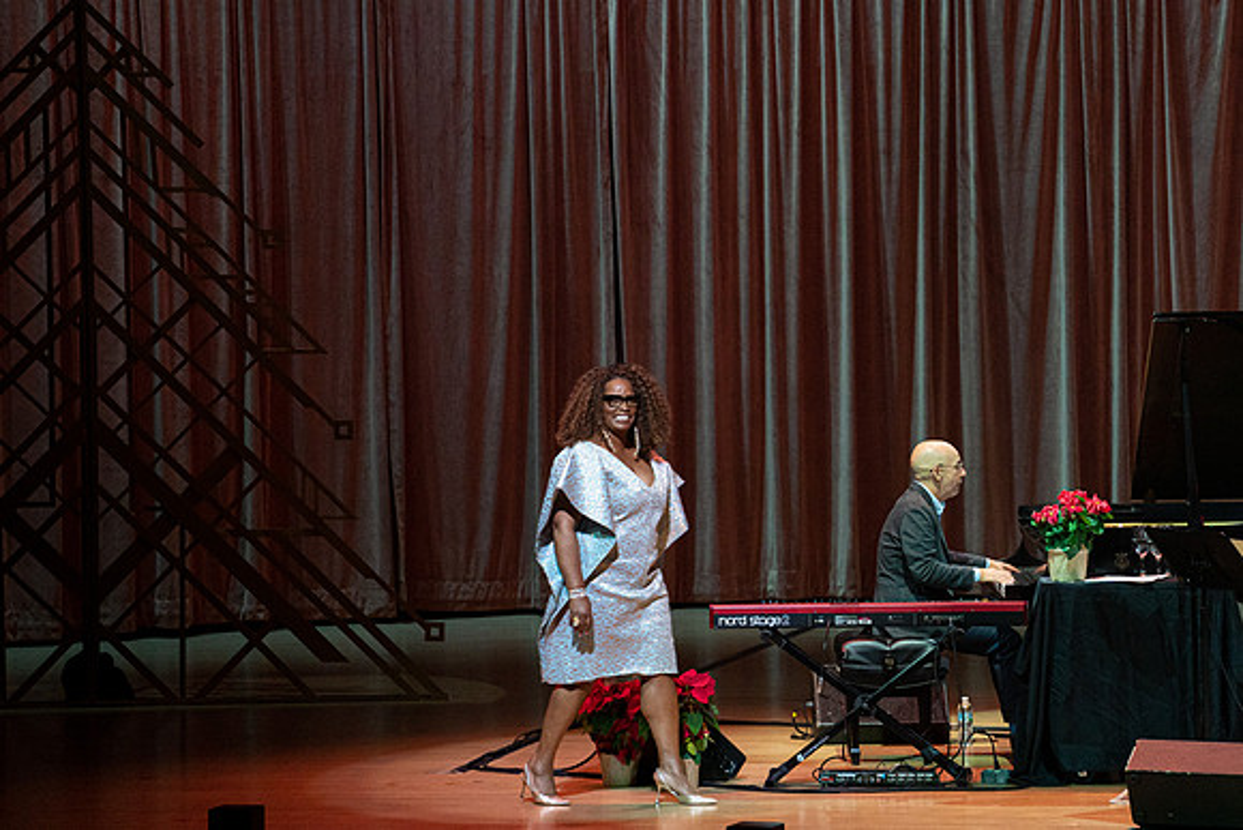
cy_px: 426
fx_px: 8049
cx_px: 560
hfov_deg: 8.8
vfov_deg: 5.9
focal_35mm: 233
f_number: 5
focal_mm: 200
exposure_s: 1/250
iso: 2500
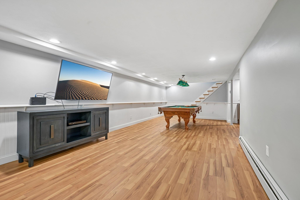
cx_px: 150
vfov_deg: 73.7
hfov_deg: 96.7
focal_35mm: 16
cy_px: 100
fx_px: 133
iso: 400
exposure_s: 1/3.33
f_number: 8
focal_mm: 16
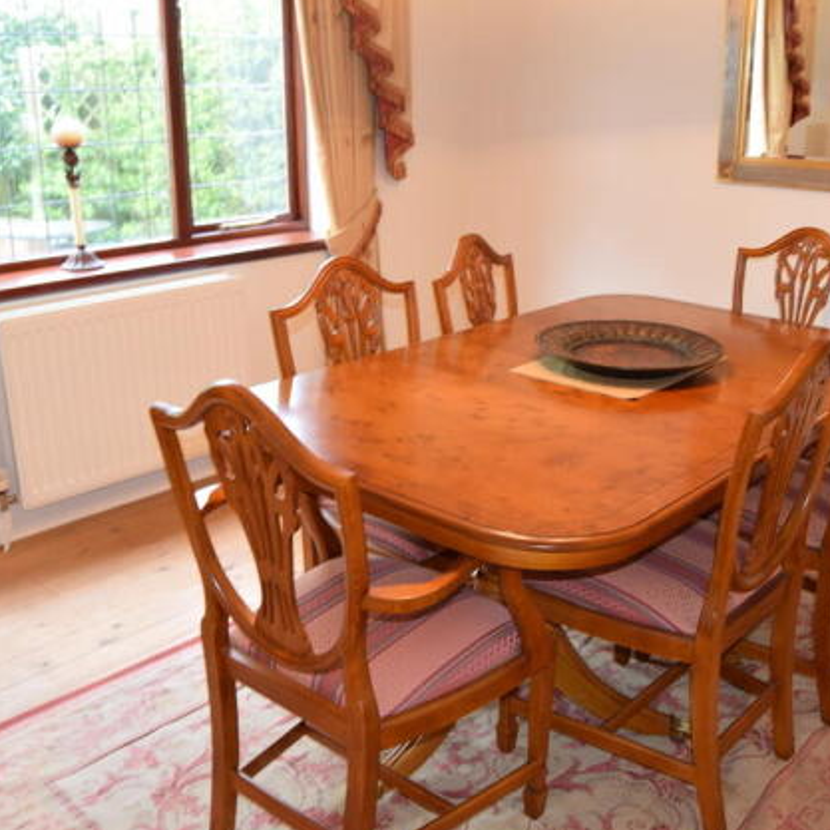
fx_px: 977
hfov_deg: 45.9
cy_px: 403
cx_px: 472
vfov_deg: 46.0
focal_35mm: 36
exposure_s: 1/3
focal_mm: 18
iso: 100
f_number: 4.5
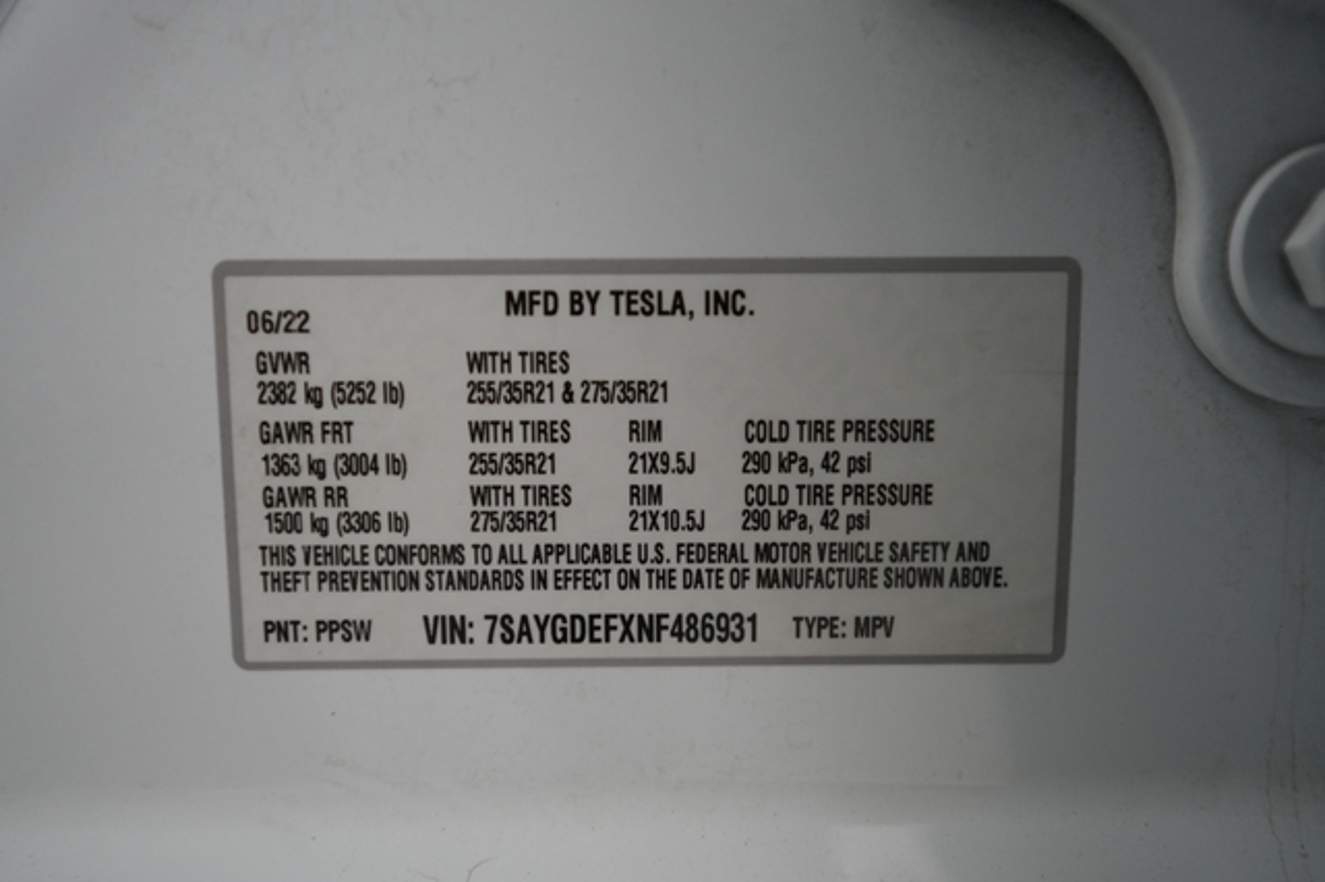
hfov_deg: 65.5
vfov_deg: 46.4
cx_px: 662
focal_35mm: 28
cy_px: 441
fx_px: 1030
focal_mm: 28
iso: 1600
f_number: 2.8
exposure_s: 1/60
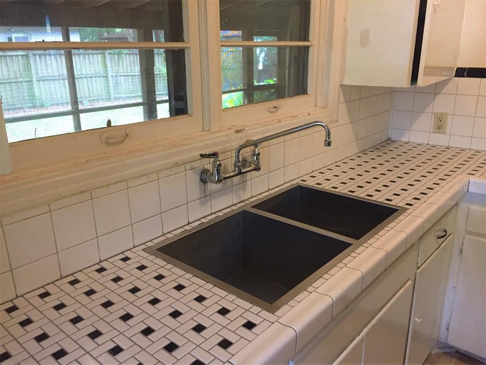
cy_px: 182
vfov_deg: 48.2
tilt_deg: -18.4
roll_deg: -0.7
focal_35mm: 29
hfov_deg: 61.7
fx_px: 407
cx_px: 243
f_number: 2.2
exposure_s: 1/30
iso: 200
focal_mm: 4.15
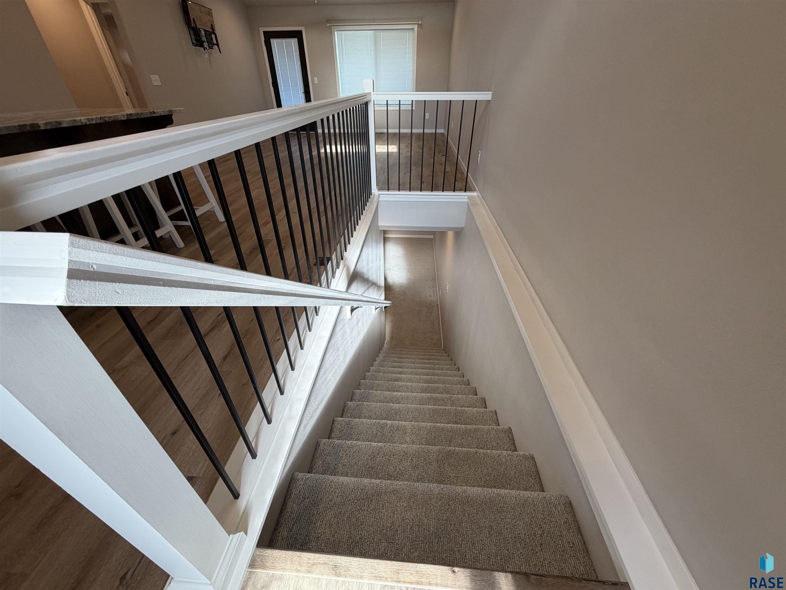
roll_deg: +0.3
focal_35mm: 14
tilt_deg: -32.8
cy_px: 295
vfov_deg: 85.7
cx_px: 393
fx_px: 318
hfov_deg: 102.1
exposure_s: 1/120
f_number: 2.2
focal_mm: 2.22
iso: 100
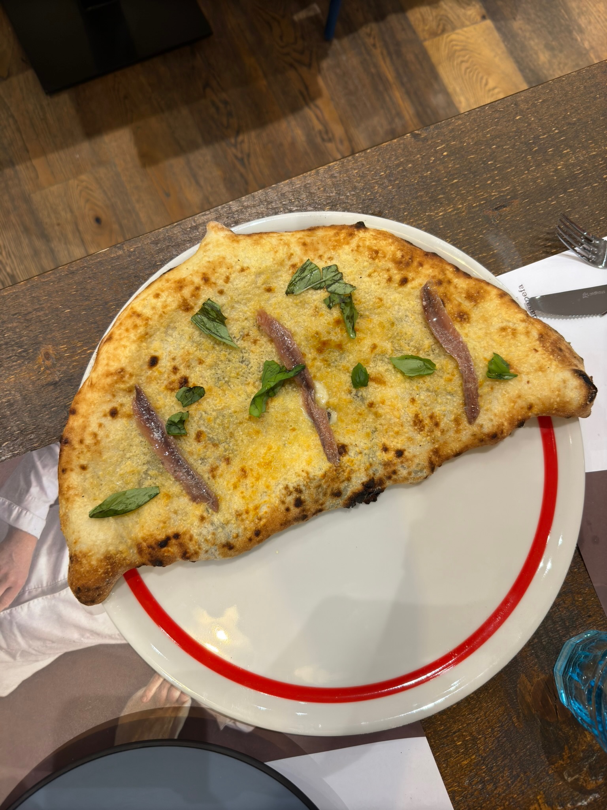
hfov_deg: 56.8
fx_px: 561
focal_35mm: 24
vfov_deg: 71.6
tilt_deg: -77.6
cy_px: 405
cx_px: 304
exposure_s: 1/50
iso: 160
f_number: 1.78
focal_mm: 6.76
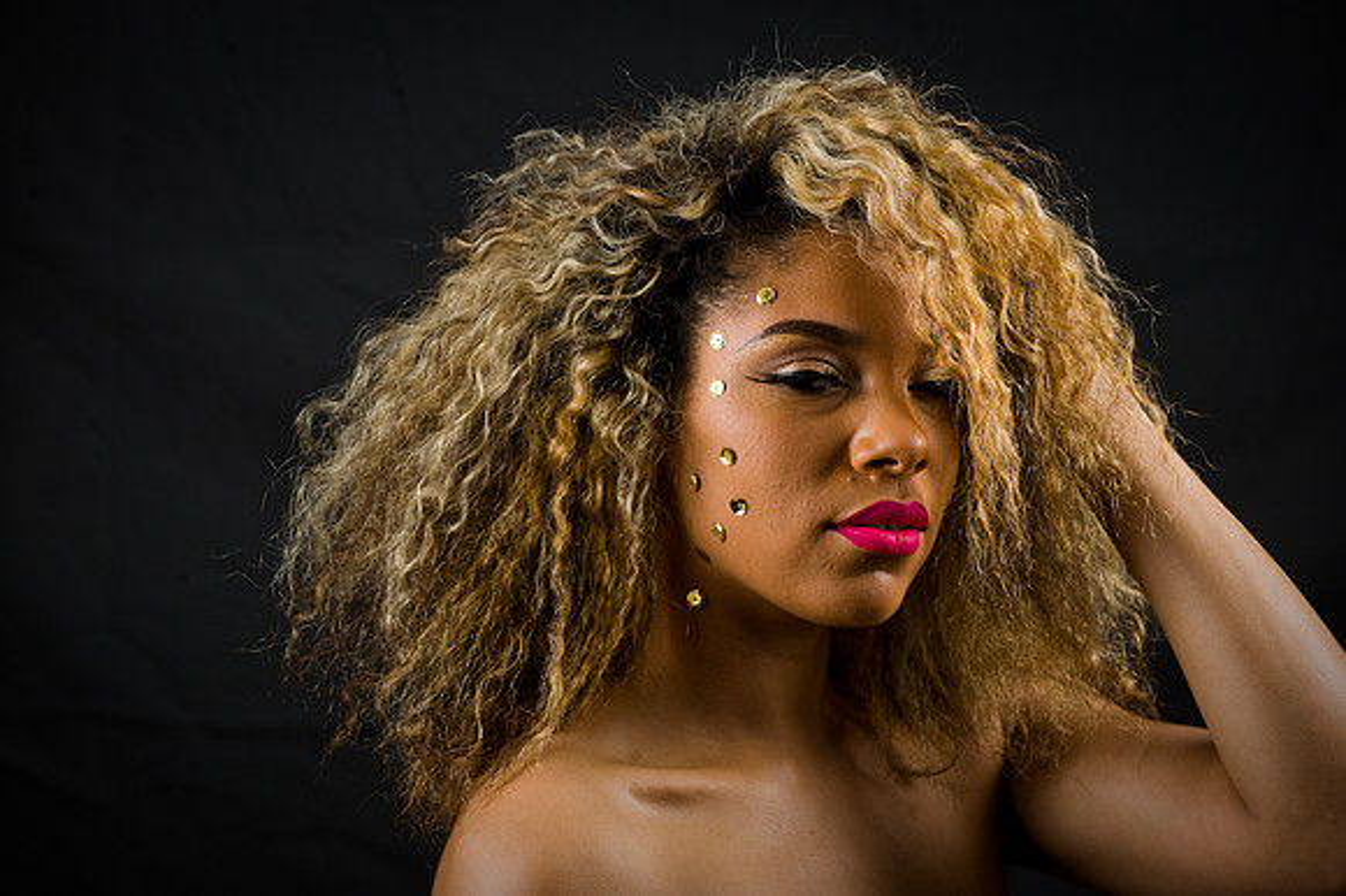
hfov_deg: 13.3
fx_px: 5792
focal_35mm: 155
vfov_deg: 8.8
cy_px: 448
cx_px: 673
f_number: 5.6
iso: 200
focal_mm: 155
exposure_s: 1/125
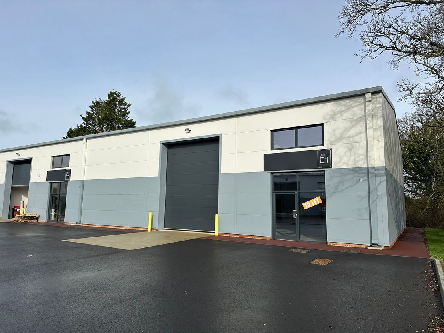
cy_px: 166
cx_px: 222
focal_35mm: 24
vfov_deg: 56.8
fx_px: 308
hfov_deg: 71.6
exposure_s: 1/5525
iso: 80
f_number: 1.78
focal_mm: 6.86
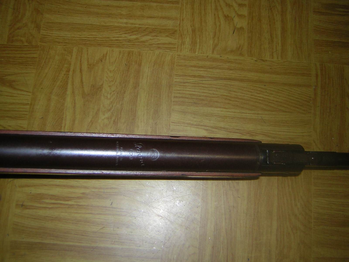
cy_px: 131
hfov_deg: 51.4
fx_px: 363
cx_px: 174
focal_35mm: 36
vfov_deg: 39.7
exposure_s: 1/60.1
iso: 50
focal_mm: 4.7
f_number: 2.6
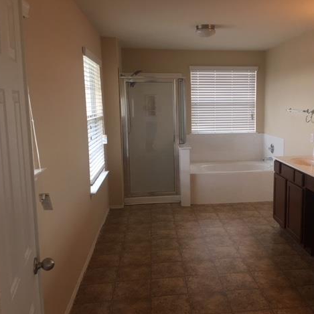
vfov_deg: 47.2
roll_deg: -0.3
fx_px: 359
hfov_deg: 46.6
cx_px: 205
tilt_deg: -8.4
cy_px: 159
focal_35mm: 35
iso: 32
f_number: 2.2
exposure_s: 1/15
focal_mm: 4.15
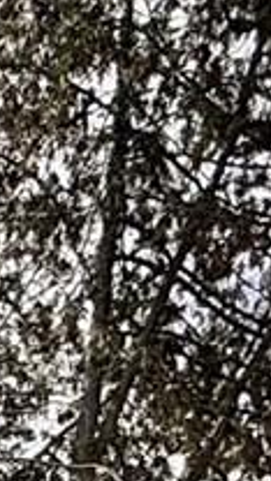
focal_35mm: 150
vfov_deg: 10.5
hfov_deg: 5.8
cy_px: 1418
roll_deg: -0.8
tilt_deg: +0.7
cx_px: -1072
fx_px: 1916
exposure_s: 1/2237
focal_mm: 2.22
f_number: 2.2
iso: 64
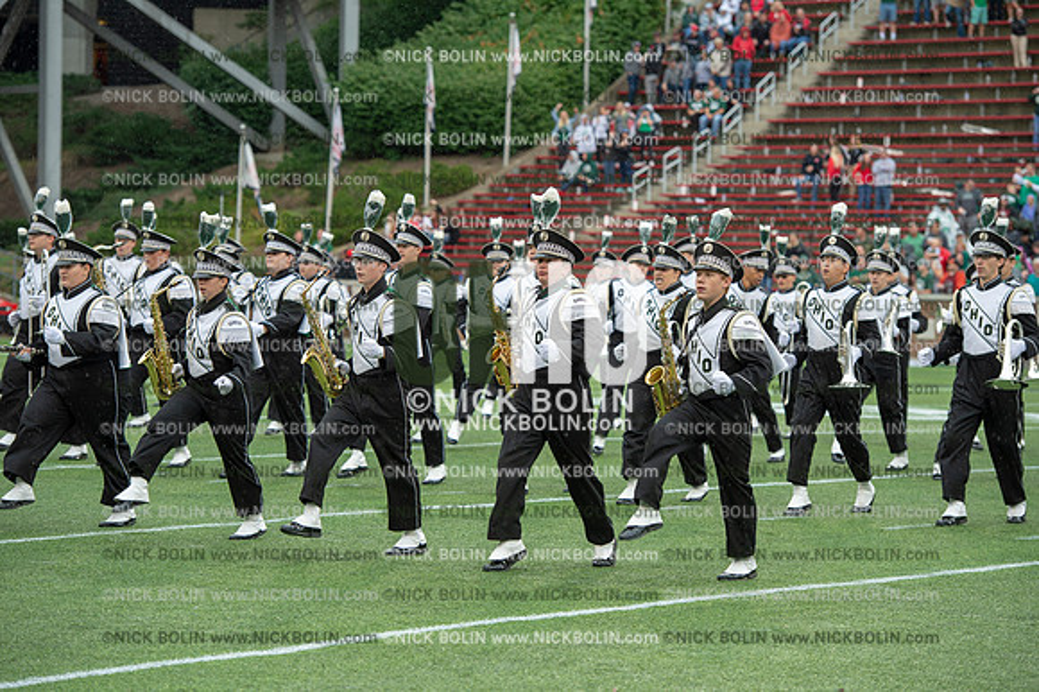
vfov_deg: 11.2
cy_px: 346
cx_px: 520
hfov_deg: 16.8
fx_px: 3519
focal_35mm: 122
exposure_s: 1/500
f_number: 4
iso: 400
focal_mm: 122
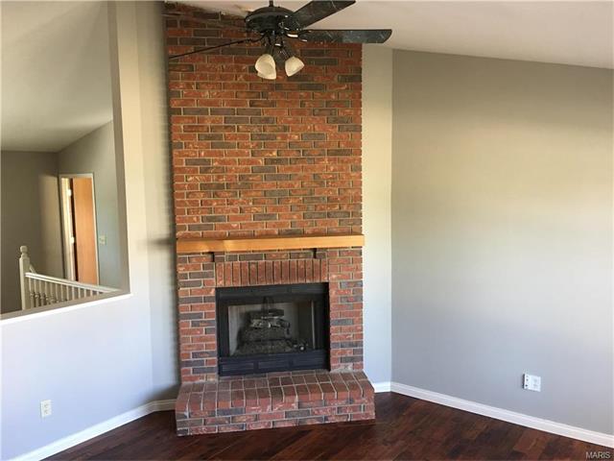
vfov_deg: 48.2
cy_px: 230
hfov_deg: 61.7
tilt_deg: -5.1
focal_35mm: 29
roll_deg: +1.0
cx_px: 307
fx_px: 514
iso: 50
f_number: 2.2
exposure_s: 1/15
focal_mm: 4.15
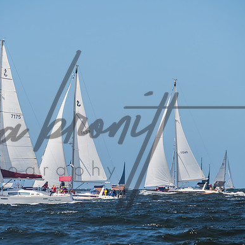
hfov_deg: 5.3
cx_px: 115
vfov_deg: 5.3
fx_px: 2634
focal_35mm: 329
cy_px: 130
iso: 100
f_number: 6.3
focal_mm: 200
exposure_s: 1/250
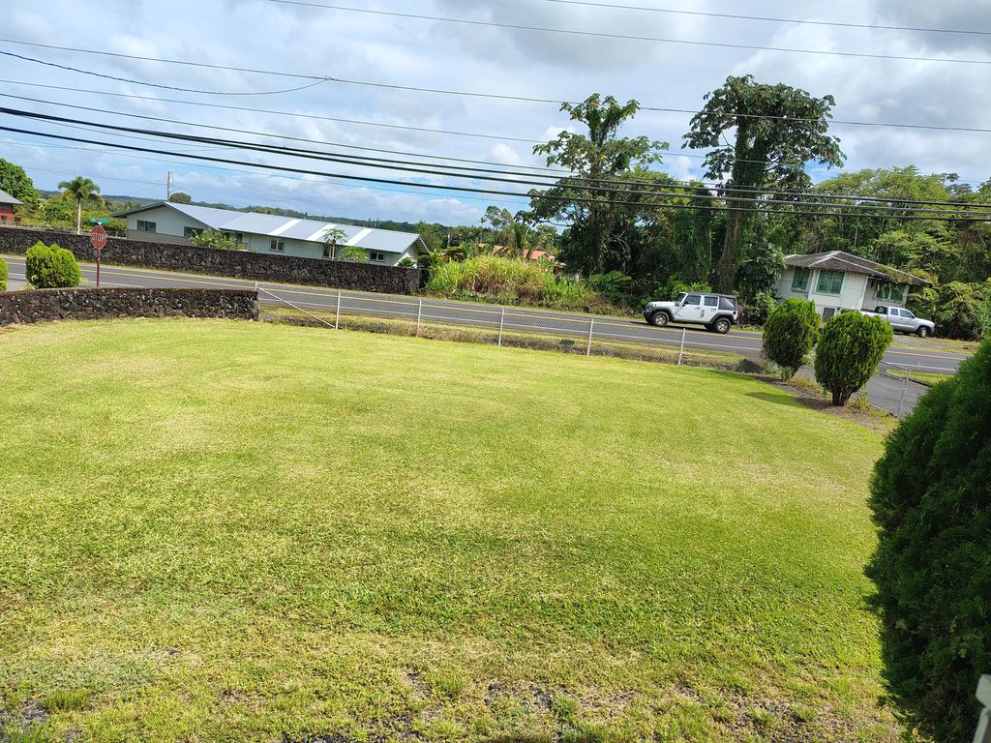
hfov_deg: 71.6
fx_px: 687
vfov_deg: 56.8
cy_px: 372
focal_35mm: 24
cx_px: 496
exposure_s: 1/1521
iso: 101
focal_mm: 5.56
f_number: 1.8
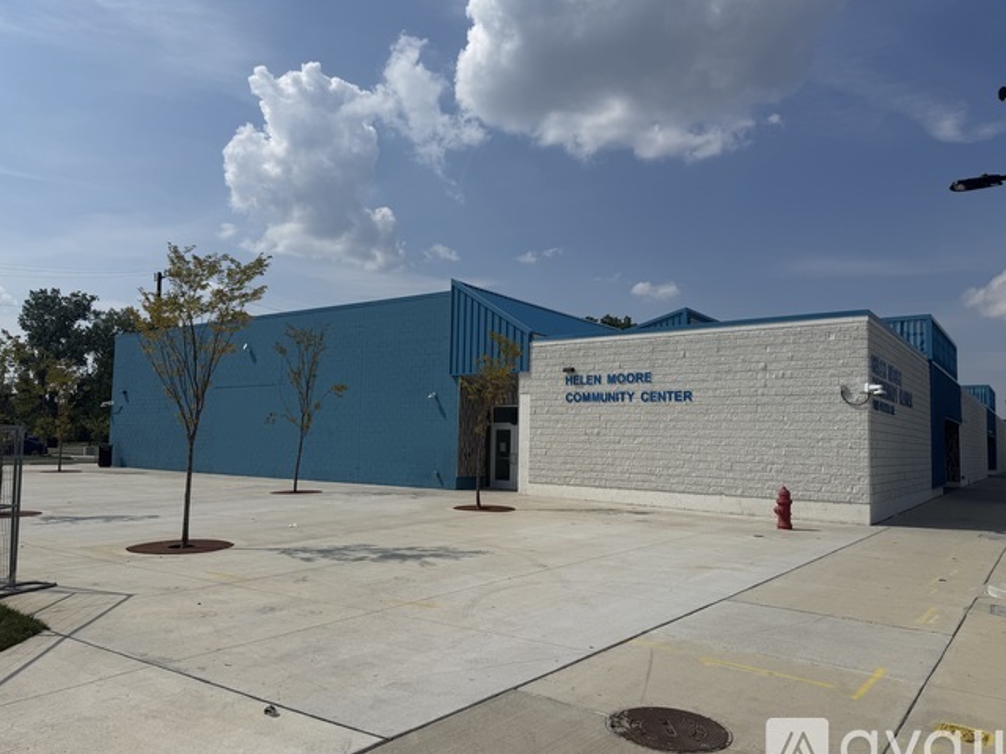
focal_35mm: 25
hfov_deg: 69.4
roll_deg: -1.8
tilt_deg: +4.3
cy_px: 388
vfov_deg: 54.9
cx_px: 496
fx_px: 727
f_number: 1.78
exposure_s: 1/10309
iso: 80
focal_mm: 6.76
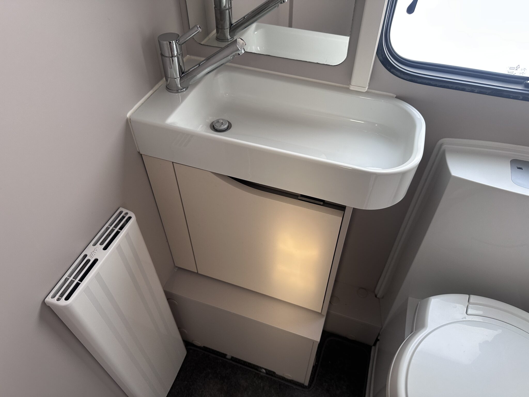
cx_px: 264
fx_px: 367
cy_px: 198
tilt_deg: -43.0
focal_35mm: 24
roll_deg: +1.8
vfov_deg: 56.8
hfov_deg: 71.6
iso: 125
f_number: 1.78
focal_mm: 6.86
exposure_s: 1/121
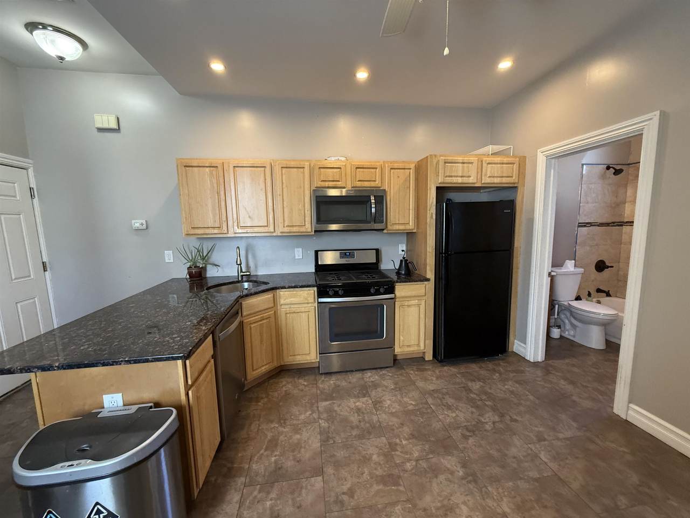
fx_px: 279
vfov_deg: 85.7
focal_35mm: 14
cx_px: 345
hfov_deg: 102.1
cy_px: 259
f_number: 2.2
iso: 320
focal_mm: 2.22
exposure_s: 1/88
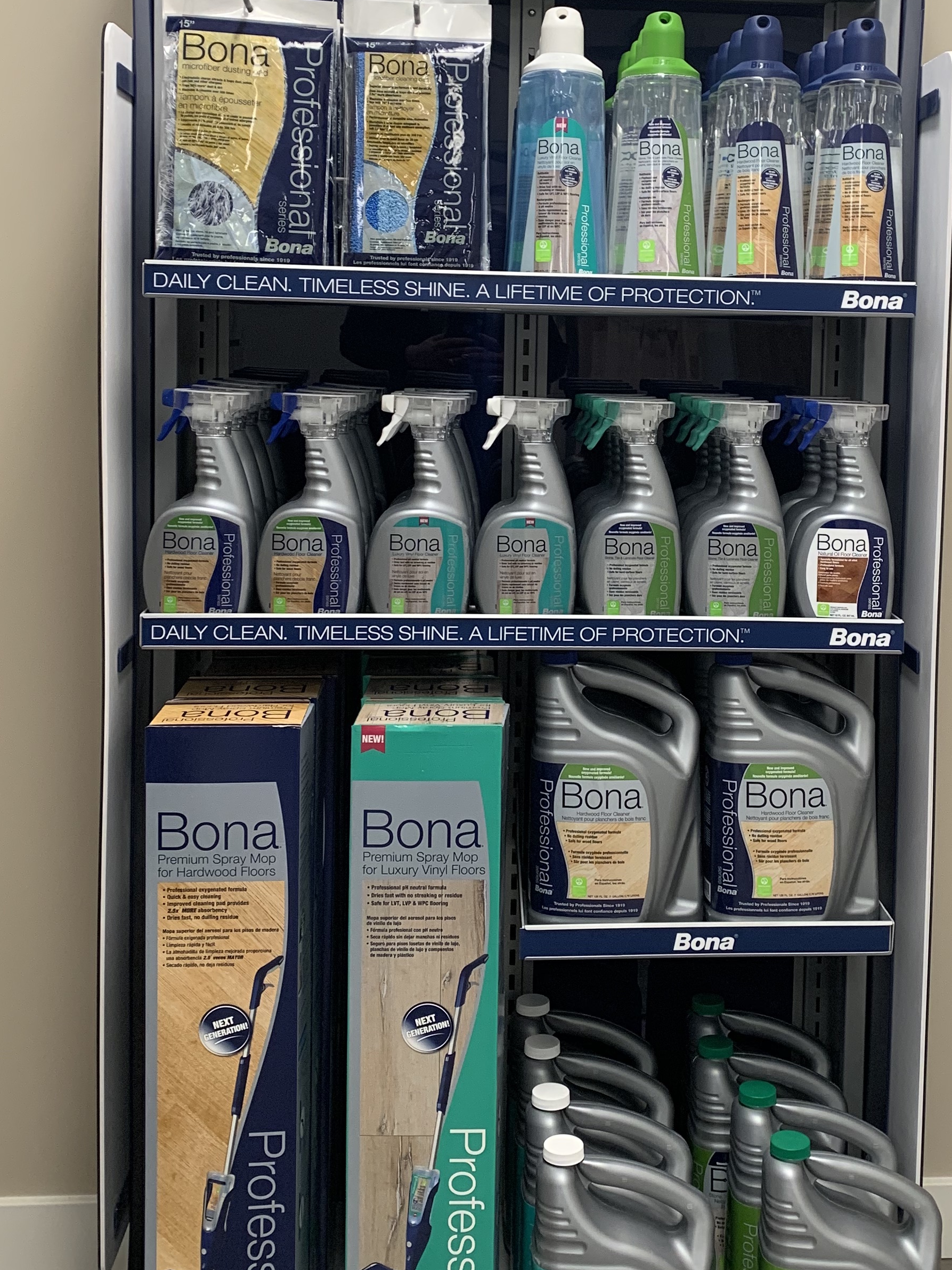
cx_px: 596
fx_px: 1614
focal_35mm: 44
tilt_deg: -4.9
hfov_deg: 32.7
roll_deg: -1.1
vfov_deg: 42.5
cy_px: 454
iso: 80
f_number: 1.8
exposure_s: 1/60
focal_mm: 4.25
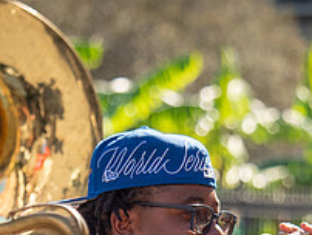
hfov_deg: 4.0
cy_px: 261
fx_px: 4503
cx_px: 158
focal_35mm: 499
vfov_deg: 3.0
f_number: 2.8
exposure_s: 1/2000
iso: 400
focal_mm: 80
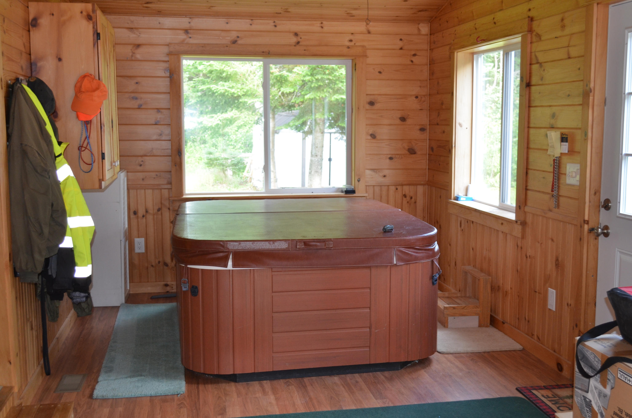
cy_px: 209
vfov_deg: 34.1
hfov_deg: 49.6
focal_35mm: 39
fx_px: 683
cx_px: 316
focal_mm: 26
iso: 640
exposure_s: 1/60
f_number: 4.2
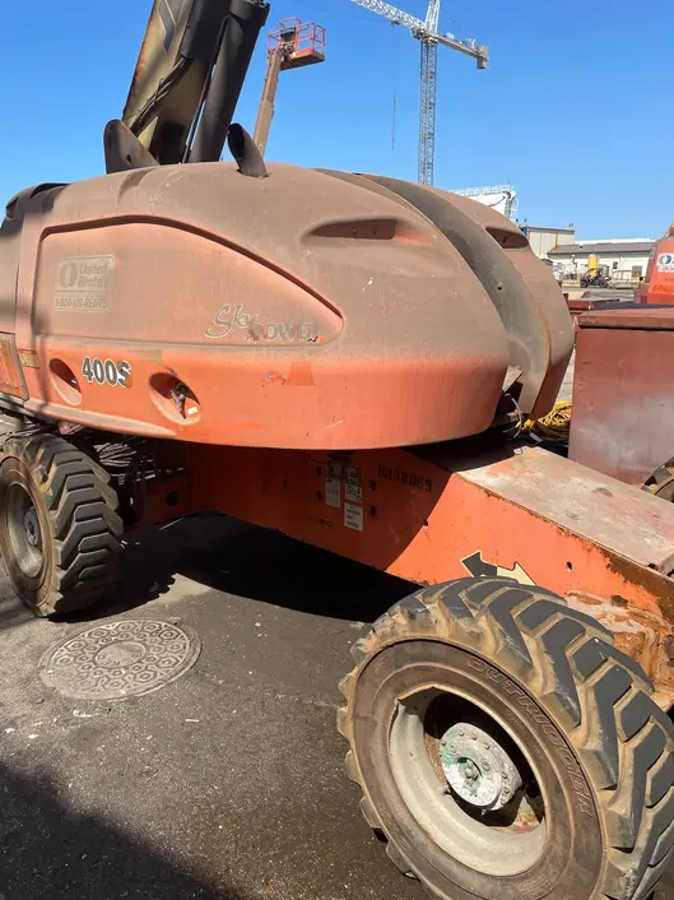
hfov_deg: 51.3
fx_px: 701
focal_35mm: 27
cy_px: 444
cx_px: 330
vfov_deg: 65.3
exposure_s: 1/2618
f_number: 1.6
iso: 32
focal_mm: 4.2
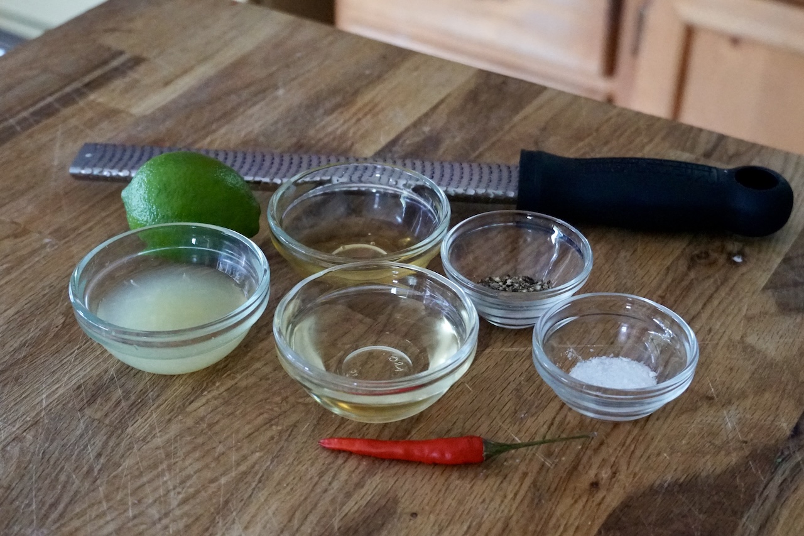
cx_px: 402
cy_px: 268
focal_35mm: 46
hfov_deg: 42.3
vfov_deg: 28.9
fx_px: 1038
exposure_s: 1/80
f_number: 4.5
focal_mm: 31
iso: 6400
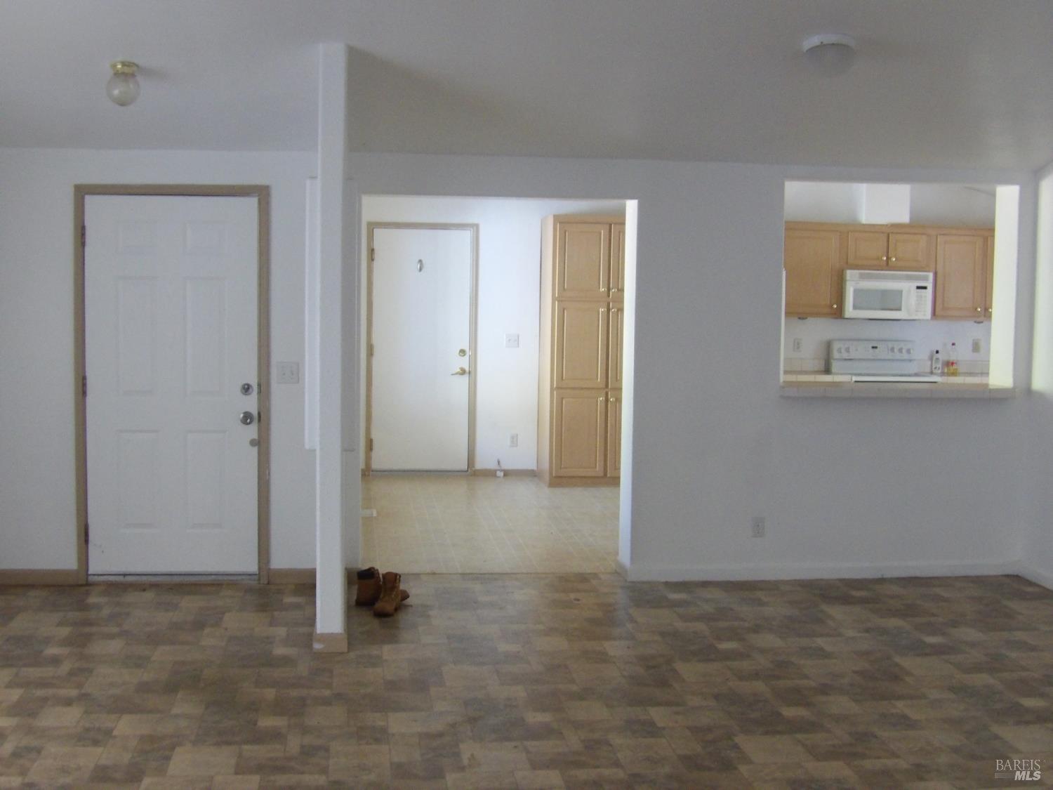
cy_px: 395
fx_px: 1399
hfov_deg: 41.2
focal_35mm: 46
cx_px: 526
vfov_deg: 31.5
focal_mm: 8.2
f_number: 3.8
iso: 663
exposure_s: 1/17
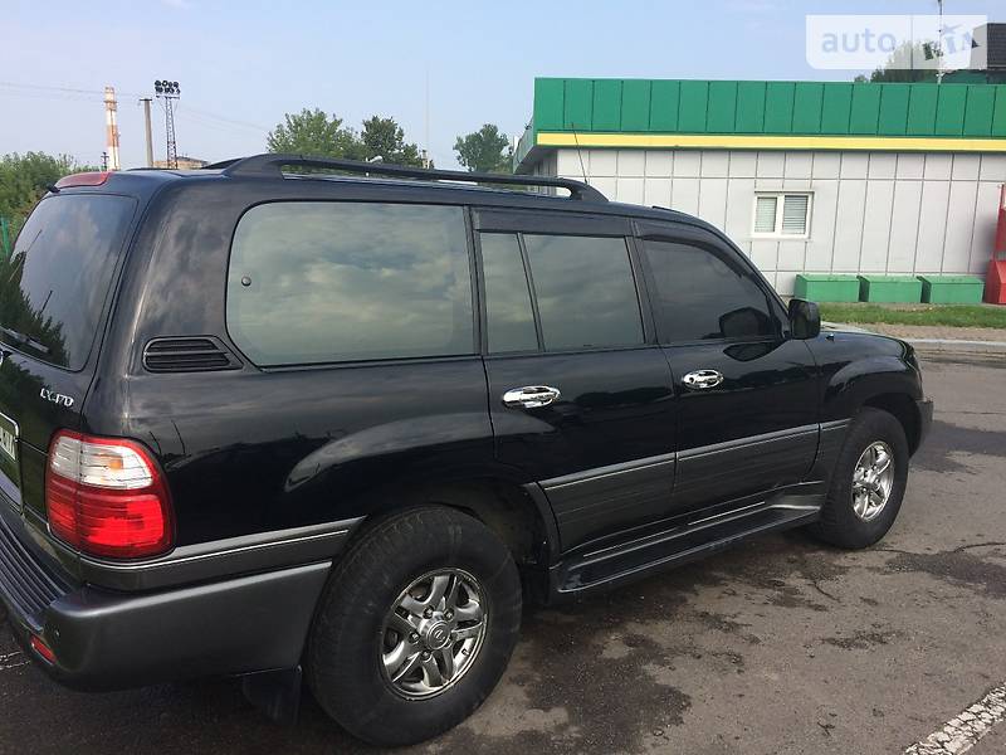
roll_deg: -0.6
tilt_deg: -11.4
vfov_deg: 48.2
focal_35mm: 29
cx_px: 503
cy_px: 378
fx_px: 843
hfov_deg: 61.7
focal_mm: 4.2
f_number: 2.2
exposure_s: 1/1080
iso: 32
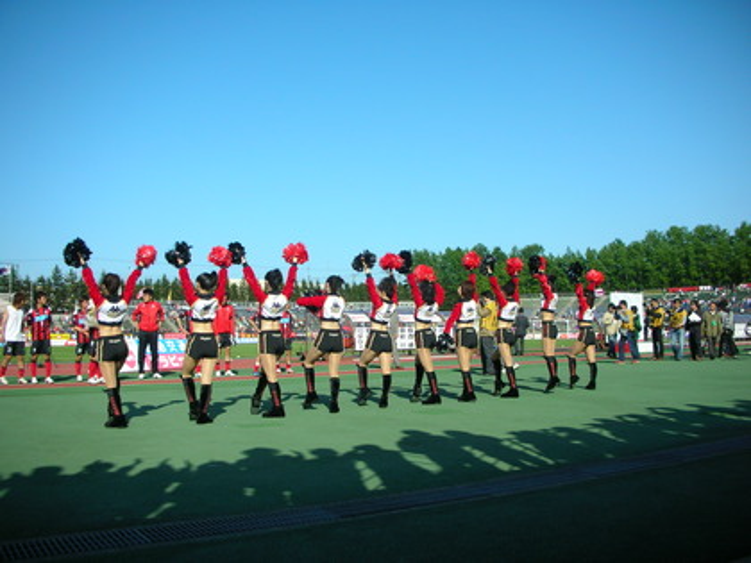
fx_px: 759
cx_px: 376
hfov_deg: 52.6
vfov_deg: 40.7
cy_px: 282
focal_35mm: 35
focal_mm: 5.8
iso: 50
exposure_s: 1/125
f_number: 8.5
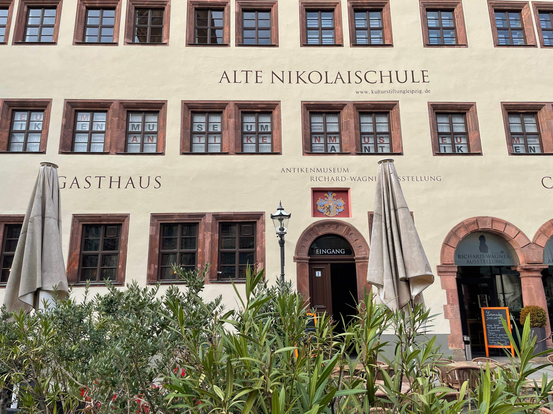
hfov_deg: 67.3
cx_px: 276
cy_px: 207
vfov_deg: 53.1
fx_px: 415
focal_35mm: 26
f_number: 1.6
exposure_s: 1/790
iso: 32
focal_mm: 4.2
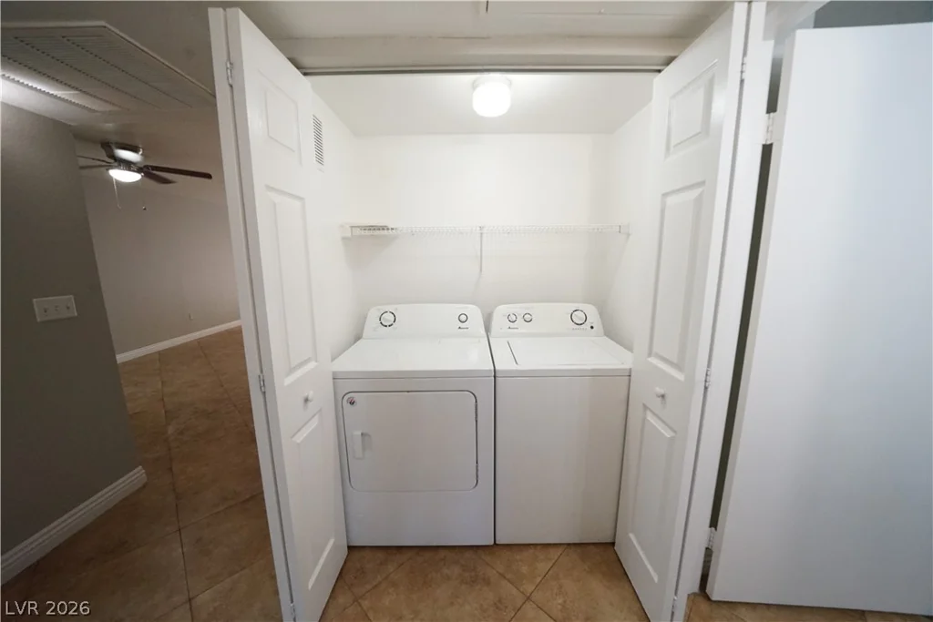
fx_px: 311
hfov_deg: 112.6
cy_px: 311
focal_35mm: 12
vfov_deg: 90.0
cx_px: 466
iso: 5000
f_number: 9
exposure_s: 1/80
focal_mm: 12
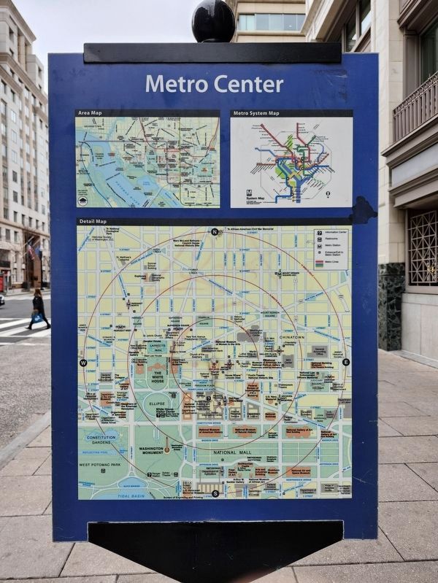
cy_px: 292
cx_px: 219
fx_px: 388
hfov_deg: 58.9
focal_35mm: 23
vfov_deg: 73.9
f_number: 1.8
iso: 25
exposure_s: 1/149
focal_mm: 5.54
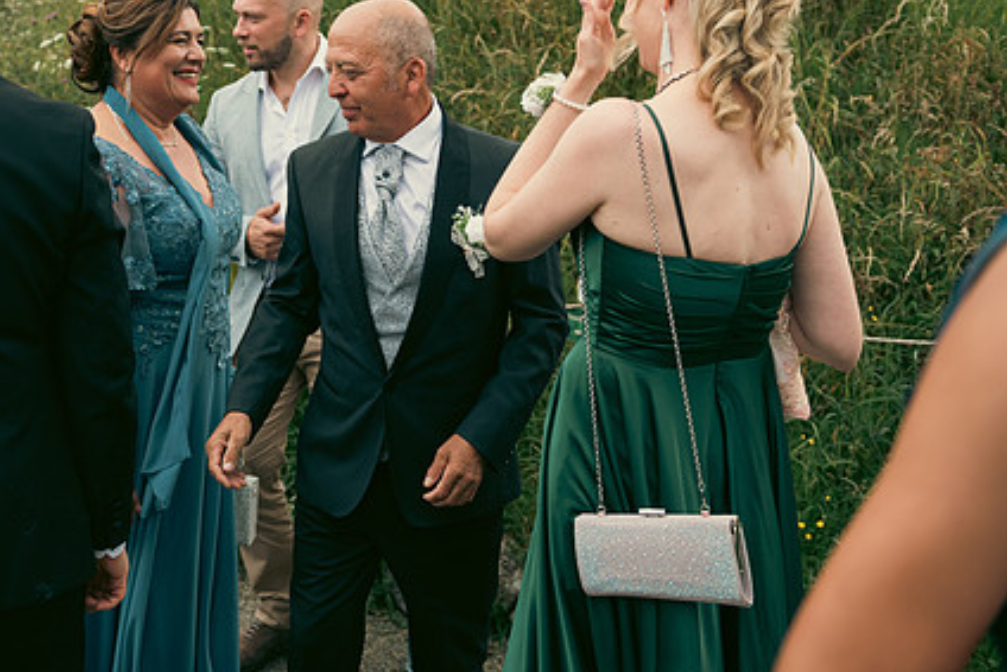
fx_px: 1455
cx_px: 323
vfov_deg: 25.9
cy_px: 234
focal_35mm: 52
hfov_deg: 37.7
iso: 200
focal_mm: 38
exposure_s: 1/800
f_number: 3.5
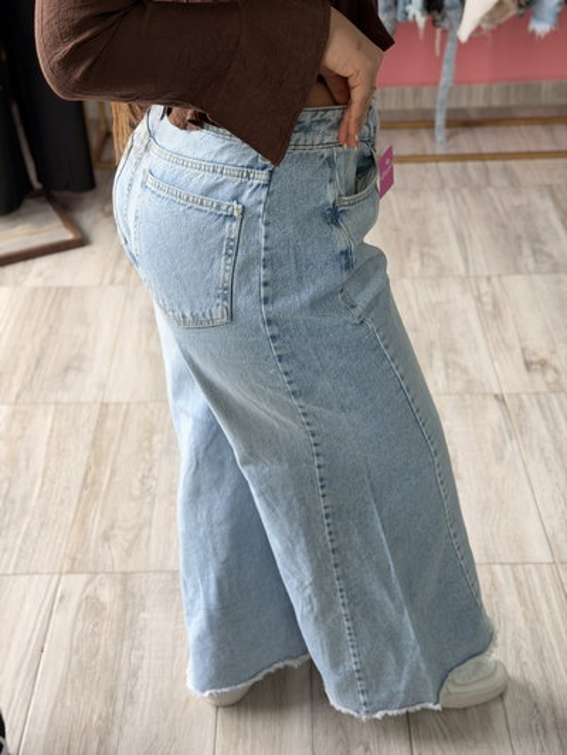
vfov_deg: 39.6
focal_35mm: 48
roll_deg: +2.0
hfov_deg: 30.3
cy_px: 378
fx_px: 1048
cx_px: 284
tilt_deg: -35.9
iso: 50
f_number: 1.78
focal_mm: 6.76
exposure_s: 1/161
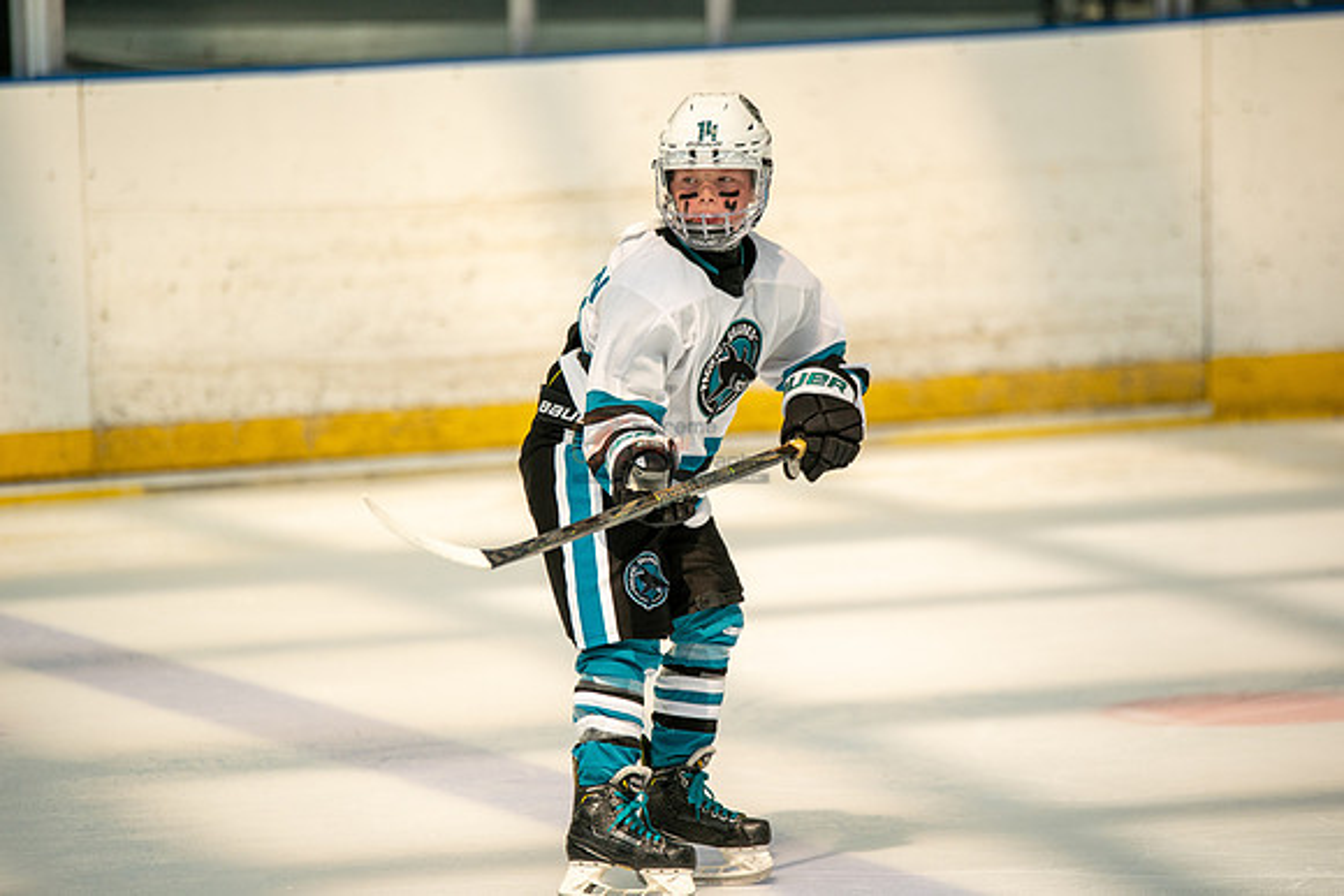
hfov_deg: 6.9
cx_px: 672
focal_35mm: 300
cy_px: 448
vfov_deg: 4.6
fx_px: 11202
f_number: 3.2
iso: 1600
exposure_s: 1/6400
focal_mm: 300
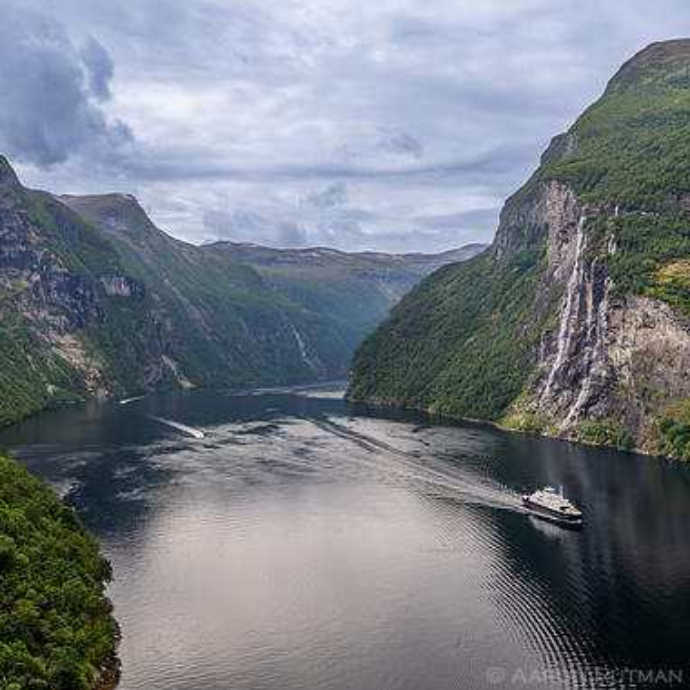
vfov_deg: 47.2
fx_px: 789
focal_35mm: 35
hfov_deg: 47.2
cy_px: 342
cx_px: 350
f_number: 13
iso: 200
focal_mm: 27
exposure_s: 1/125
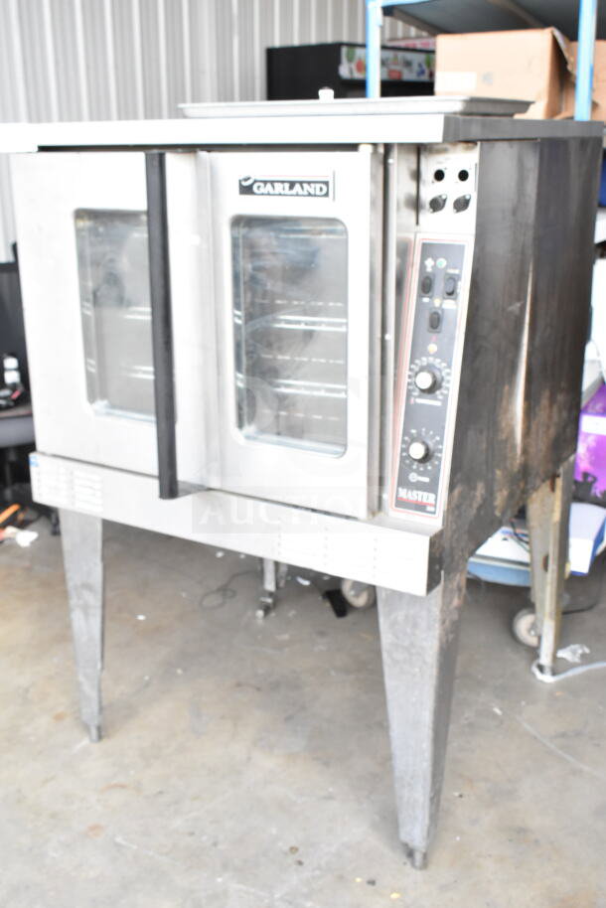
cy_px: 454
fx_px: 946
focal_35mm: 38
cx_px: 303
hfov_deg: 35.5
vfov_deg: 51.3
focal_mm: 25
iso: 1600
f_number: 8
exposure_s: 1/250
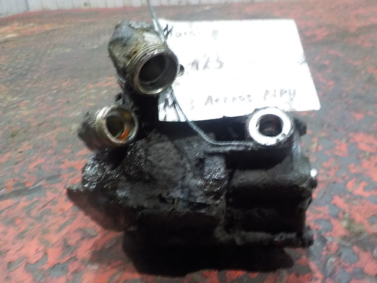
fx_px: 327
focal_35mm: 30
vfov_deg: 46.8
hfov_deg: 60.0
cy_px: 142
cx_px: 188
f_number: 3.3
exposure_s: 1/10
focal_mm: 4.1
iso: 800
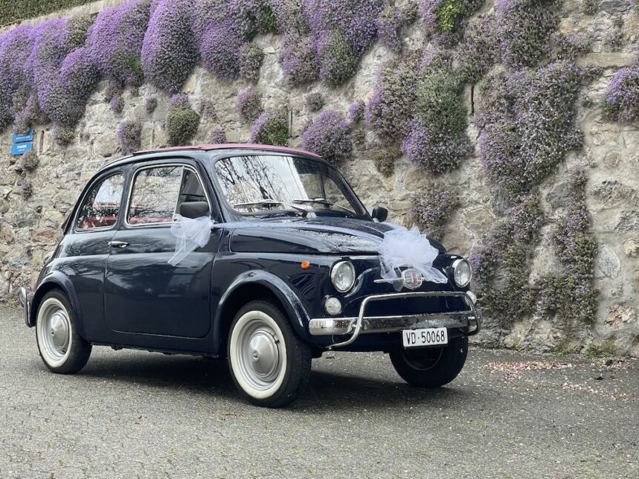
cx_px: 273
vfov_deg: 23.6
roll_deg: +0.3
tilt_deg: +3.5
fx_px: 1144
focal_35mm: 62
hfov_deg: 31.2
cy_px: 201
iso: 80
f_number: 2
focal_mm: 6
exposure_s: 1/121
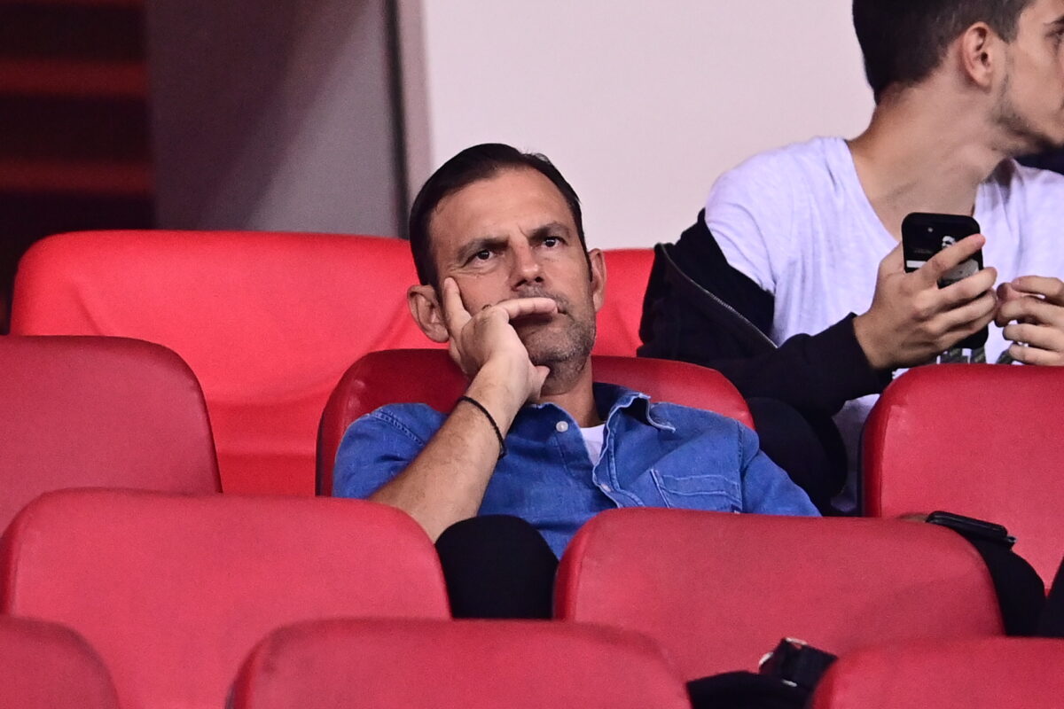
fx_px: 11821
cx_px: 532
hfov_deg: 5.2
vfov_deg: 3.4
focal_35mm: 400
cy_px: 354
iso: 4000
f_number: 2.8
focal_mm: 400
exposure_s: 1/500
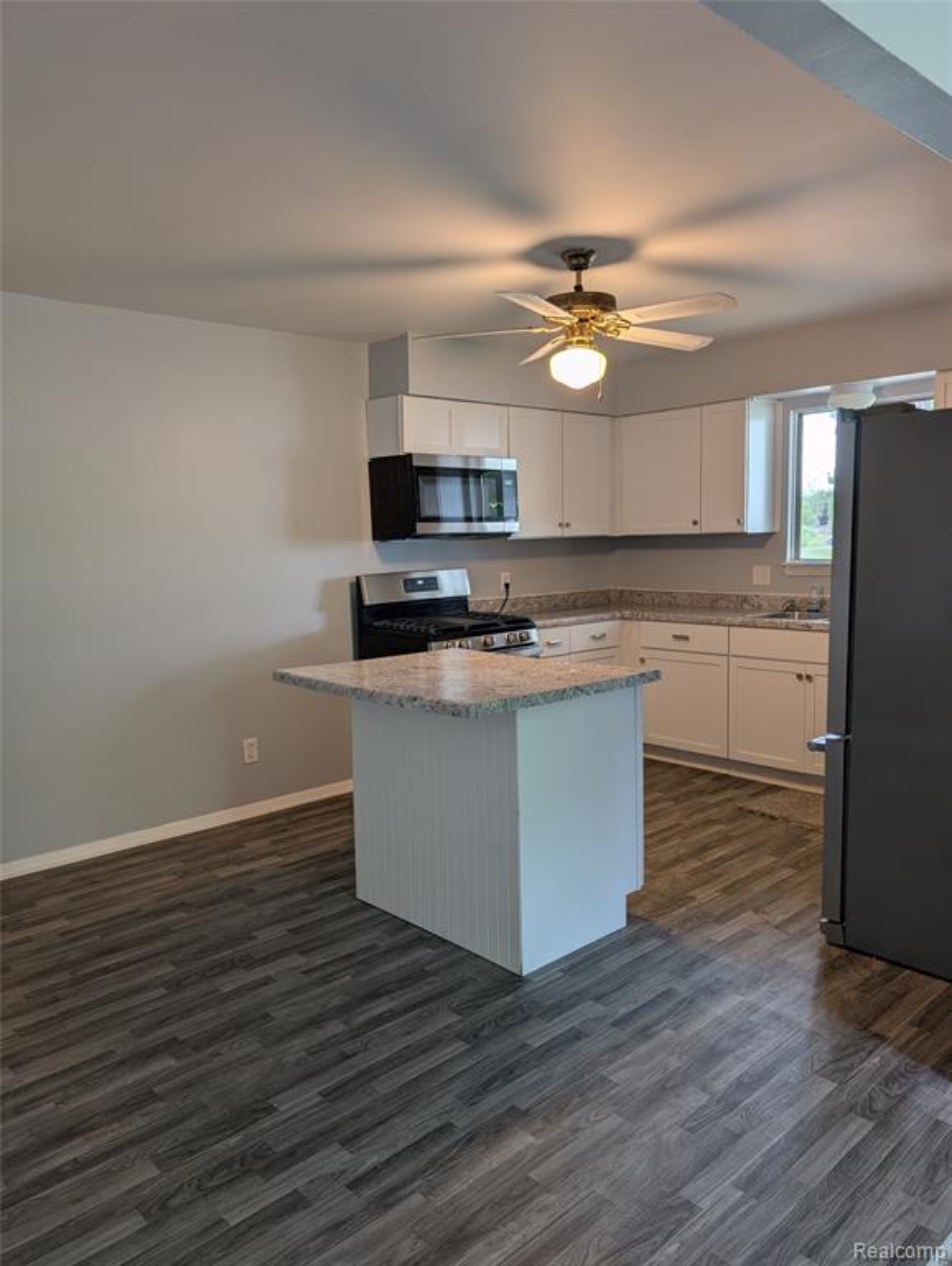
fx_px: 878
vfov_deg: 71.5
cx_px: 476
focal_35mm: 24
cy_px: 633
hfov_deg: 56.9
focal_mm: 6.9
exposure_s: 1/85.2
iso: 27
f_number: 1.68
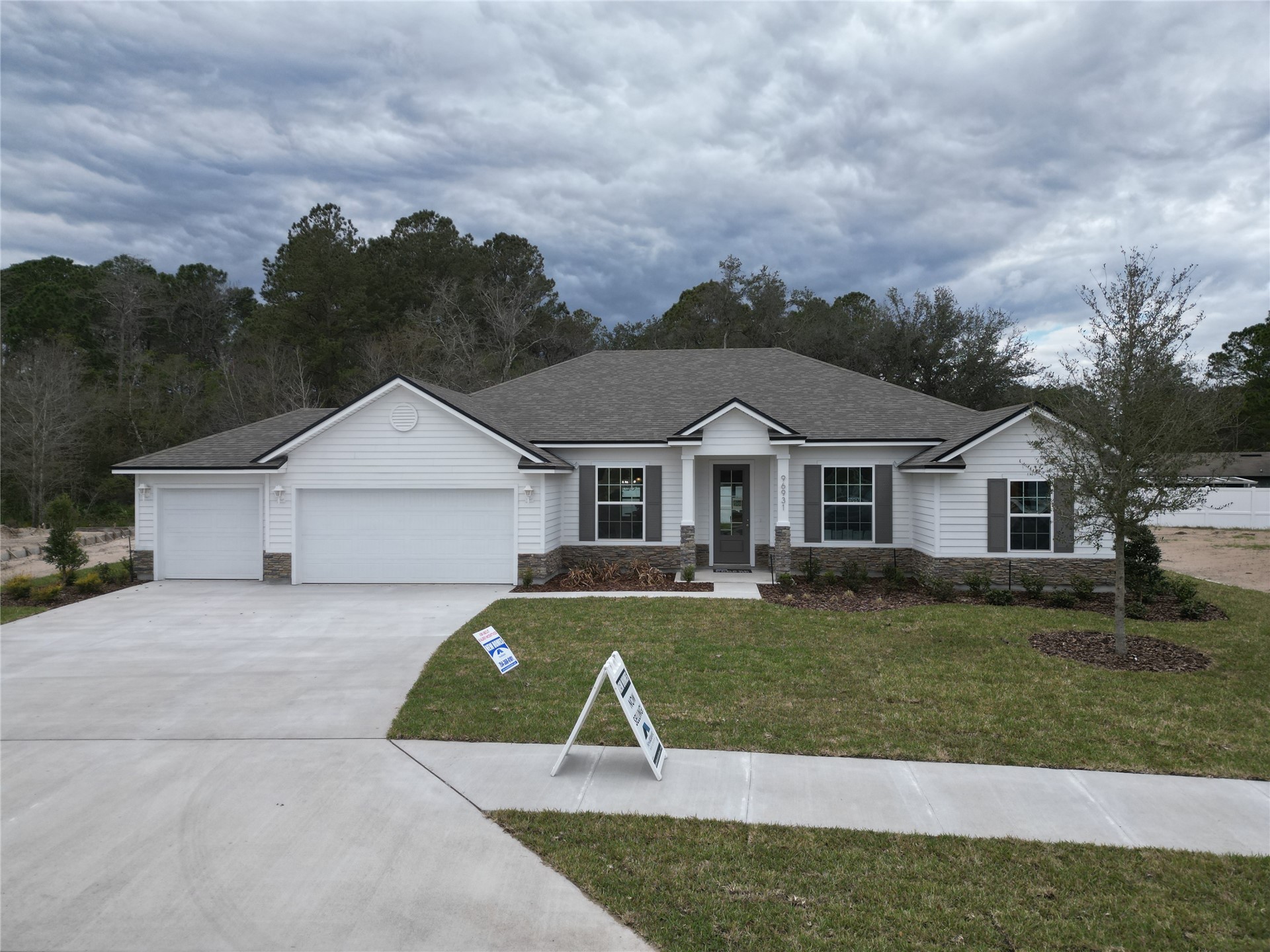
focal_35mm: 24
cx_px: 635
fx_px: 881
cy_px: 476
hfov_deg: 71.6
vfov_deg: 56.8
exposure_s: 1/2000
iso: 100
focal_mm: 6.72
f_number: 1.7
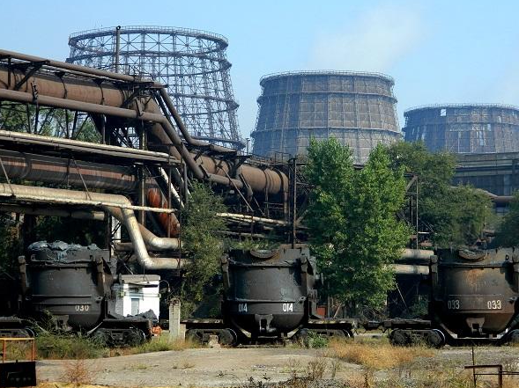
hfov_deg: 17.6
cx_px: 265
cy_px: 188
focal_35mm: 112
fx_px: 1678
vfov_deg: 13.2
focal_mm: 18.6
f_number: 4.5
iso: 80
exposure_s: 1/400
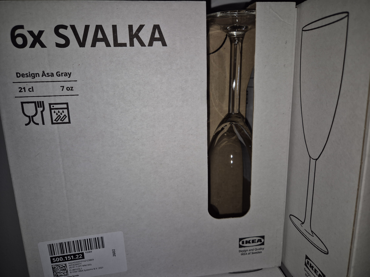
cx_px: 185
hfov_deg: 73.9
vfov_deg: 58.9
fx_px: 246
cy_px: 138
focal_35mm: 23
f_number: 1.8
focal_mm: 5.4
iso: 25
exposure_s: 1/244
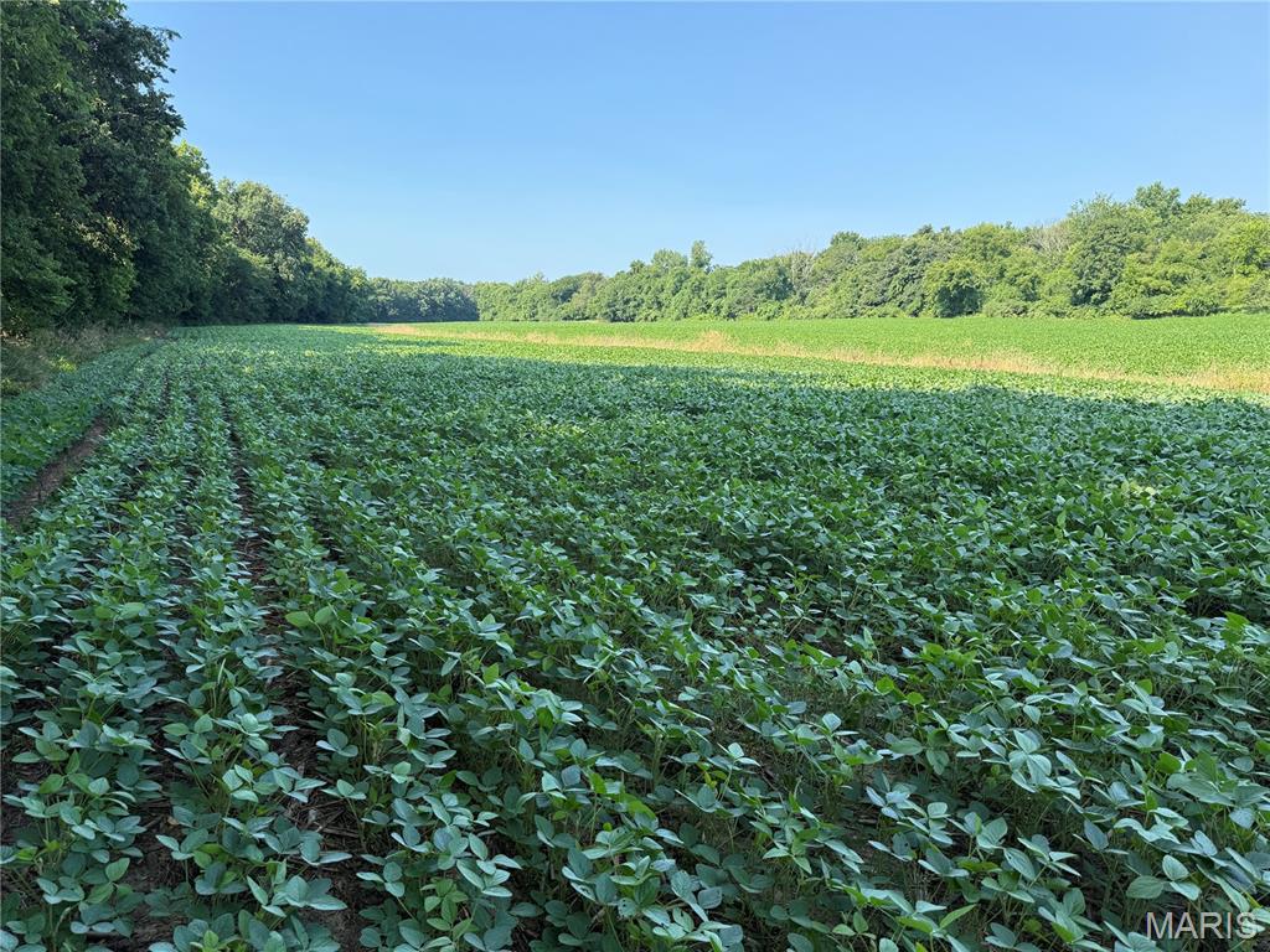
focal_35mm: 24
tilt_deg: -9.6
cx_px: 635
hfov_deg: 71.6
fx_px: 881
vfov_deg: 56.8
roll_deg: +0.2
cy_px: 476
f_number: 1.78
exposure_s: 1/1493
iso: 80
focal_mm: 6.76
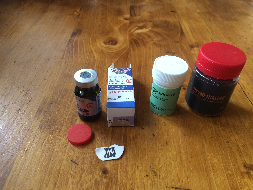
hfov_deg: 61.7
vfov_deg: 48.2
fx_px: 212
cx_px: 126
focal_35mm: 29
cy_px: 95
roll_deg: -1.9
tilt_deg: -42.3
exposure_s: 1/33
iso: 50
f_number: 2.2
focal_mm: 4.15
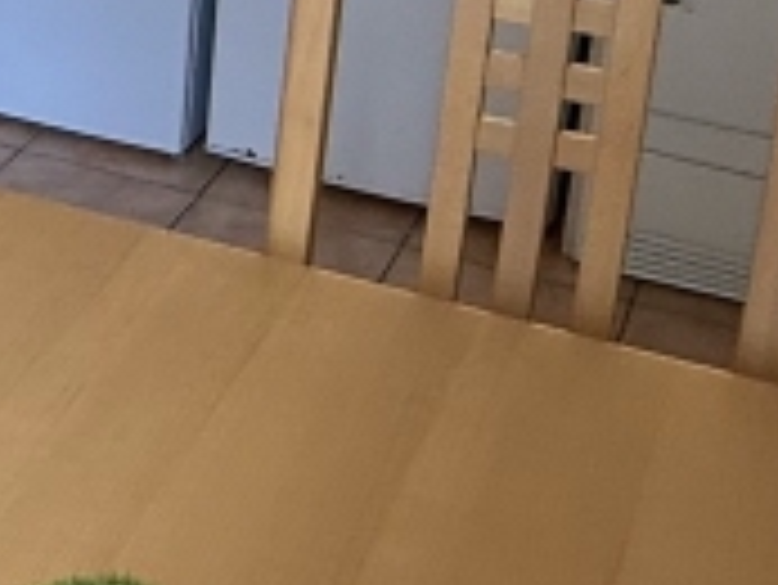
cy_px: -104
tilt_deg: -17.7
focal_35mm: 83
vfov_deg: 17.1
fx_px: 1867
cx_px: -387
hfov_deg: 20.3
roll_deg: +1.9
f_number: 2.2
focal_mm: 2.22
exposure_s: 1/100
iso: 250
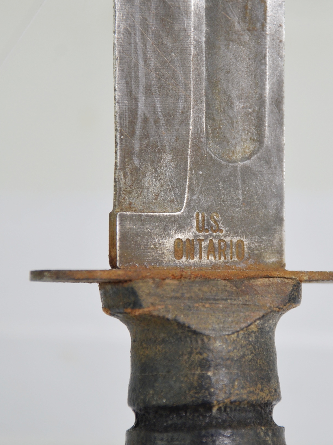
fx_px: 3909
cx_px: 216
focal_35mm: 305
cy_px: 224
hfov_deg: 4.9
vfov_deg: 6.5
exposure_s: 1/250
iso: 450
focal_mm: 135
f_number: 5.6
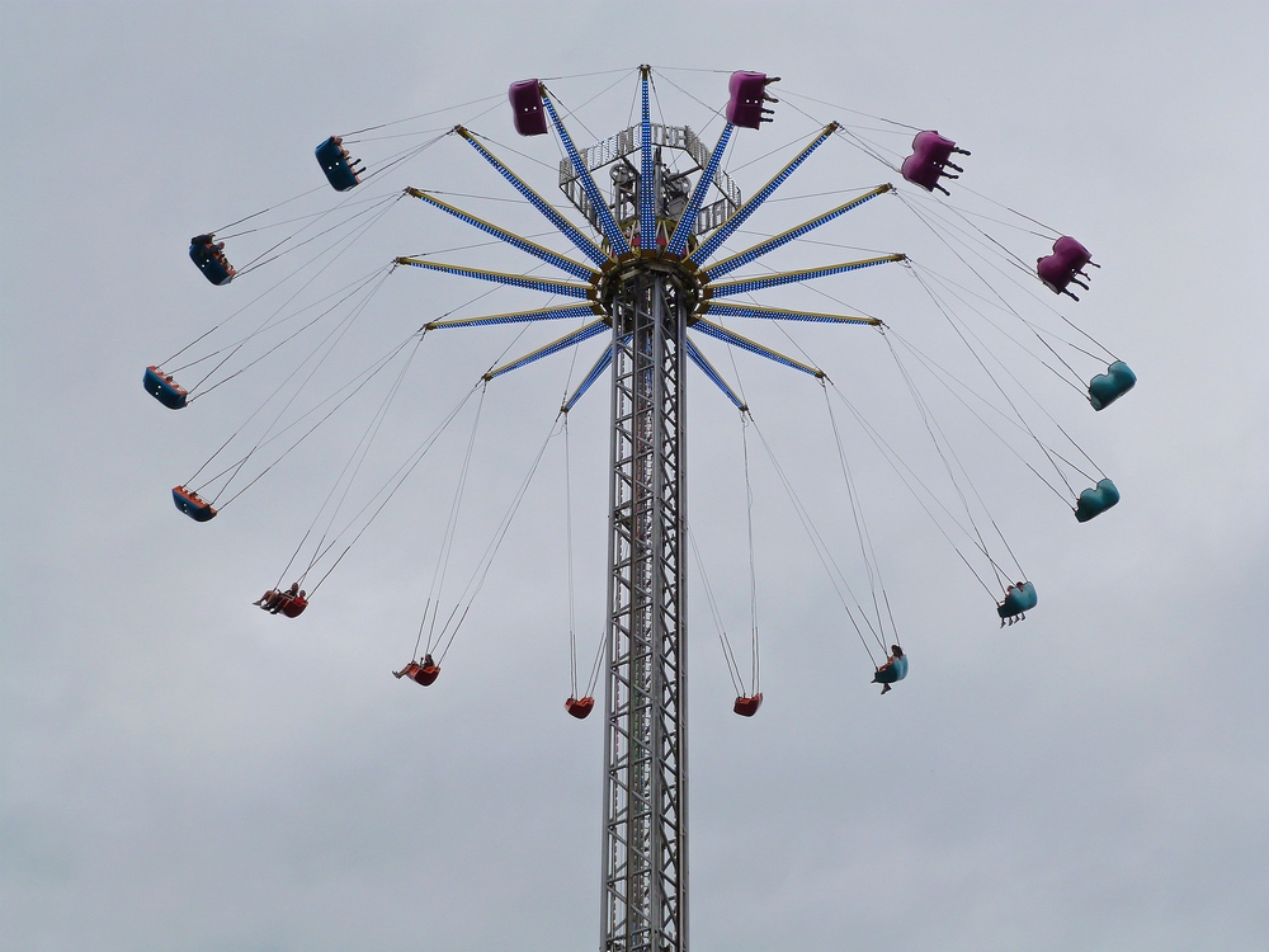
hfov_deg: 29.4
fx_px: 2420
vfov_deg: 22.3
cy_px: 476
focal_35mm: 66
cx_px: 634
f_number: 5.6
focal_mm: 11.8
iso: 100
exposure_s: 1/800
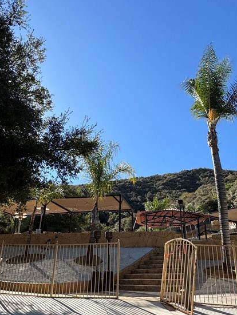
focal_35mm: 26
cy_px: 190
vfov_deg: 66.6
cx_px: 134
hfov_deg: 53.0
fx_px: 237
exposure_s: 1/1198
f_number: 2.2
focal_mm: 2.22
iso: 50
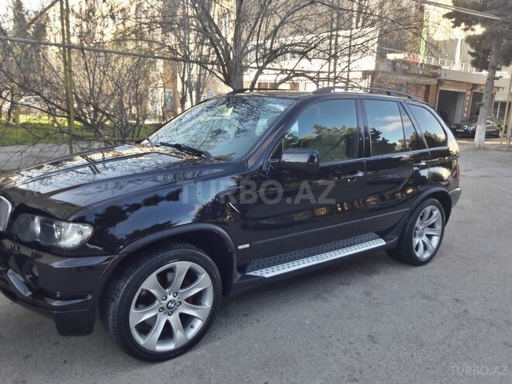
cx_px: 256
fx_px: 414
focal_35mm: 28
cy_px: 192
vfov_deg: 49.7
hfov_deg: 63.4
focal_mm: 3.7
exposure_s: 1/100
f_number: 1.9
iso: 50
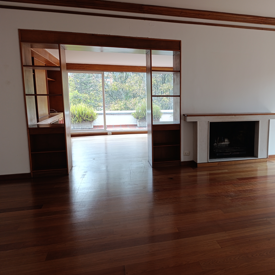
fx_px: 252
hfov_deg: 56.0
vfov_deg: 57.3
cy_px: 133
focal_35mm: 28
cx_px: 185
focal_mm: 6.14
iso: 250
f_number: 1.6
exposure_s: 1/120
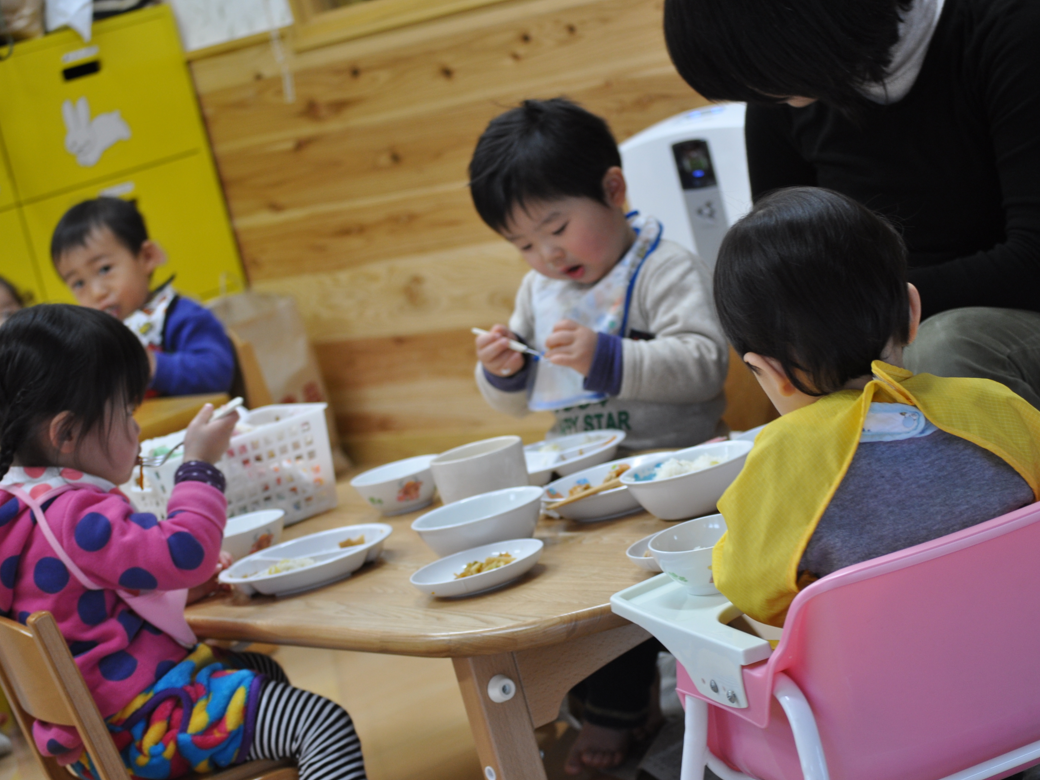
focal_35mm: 98
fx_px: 2944
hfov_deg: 20.0
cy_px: 391
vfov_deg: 15.1
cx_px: 578
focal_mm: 60
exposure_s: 1/60
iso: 400
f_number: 4.2
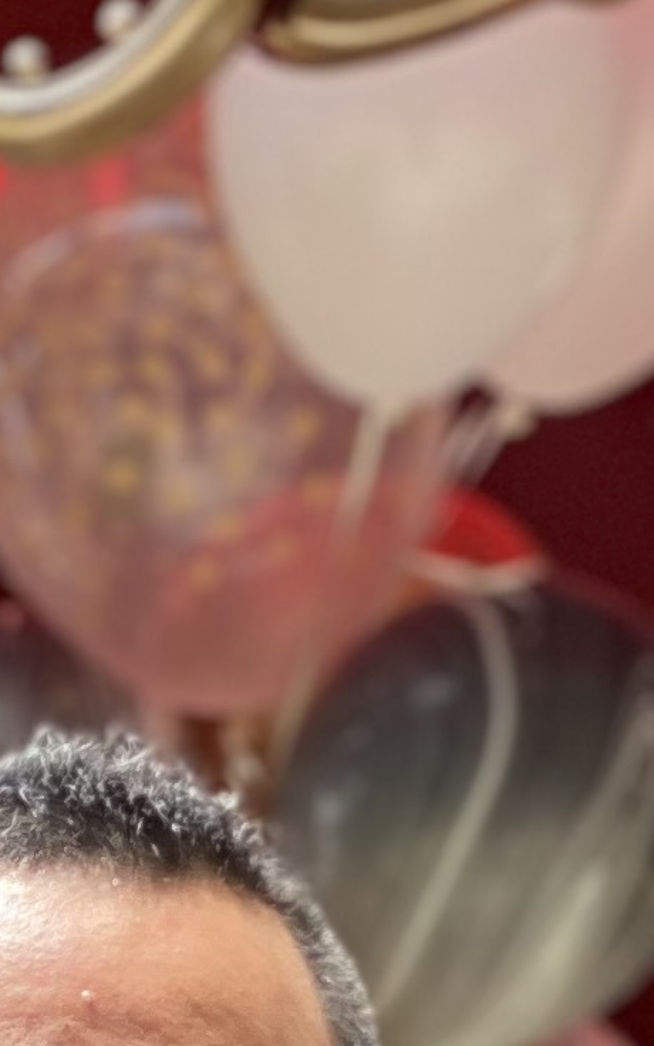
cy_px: 2051
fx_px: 8612
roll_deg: +0.7
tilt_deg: -2.9
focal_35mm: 302
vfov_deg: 6.7
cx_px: -84
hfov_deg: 4.3
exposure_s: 1/333
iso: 20
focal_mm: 6
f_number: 2
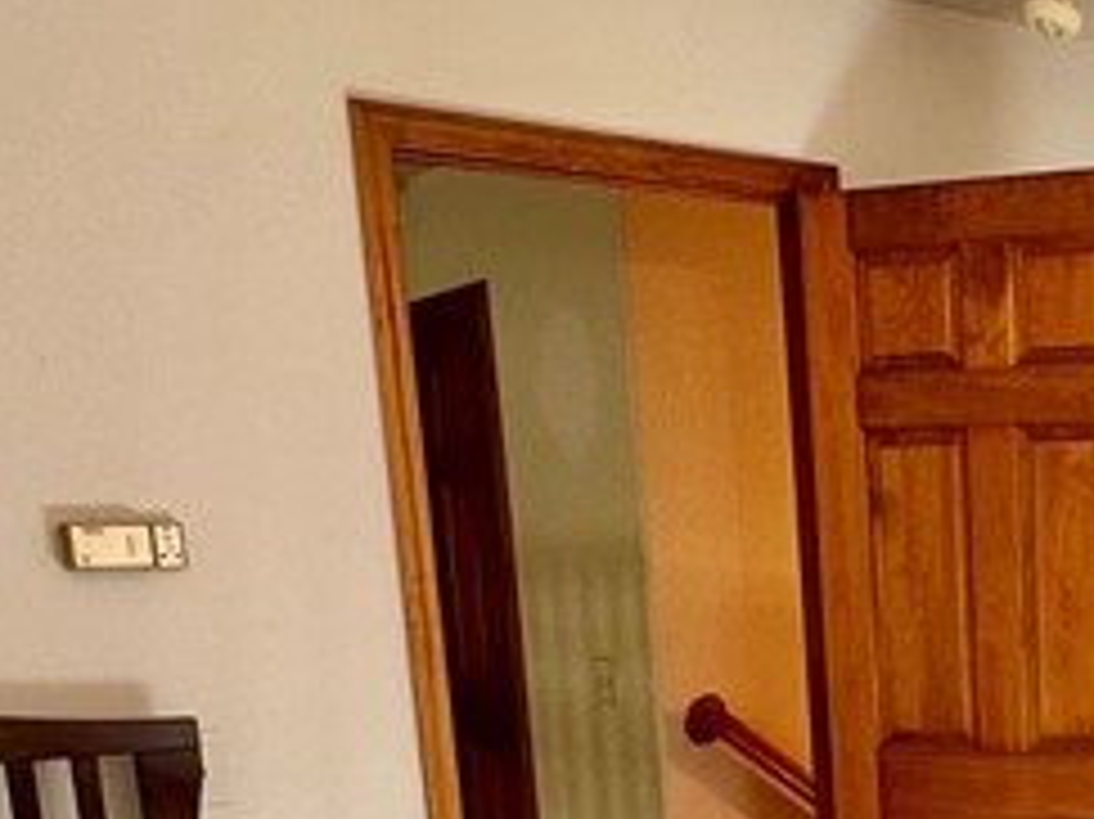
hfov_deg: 29.3
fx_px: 1864
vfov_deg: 22.9
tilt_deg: -13.0
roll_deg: +0.9
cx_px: 1220
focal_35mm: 59
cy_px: 968
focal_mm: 2.22
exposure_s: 1/120
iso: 160
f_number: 2.2
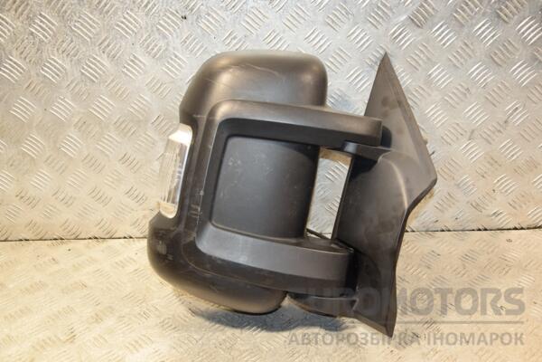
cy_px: 181
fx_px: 632
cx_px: 271
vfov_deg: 31.9
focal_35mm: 42
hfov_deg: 46.4
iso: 800
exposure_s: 1/125
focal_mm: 28
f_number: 5
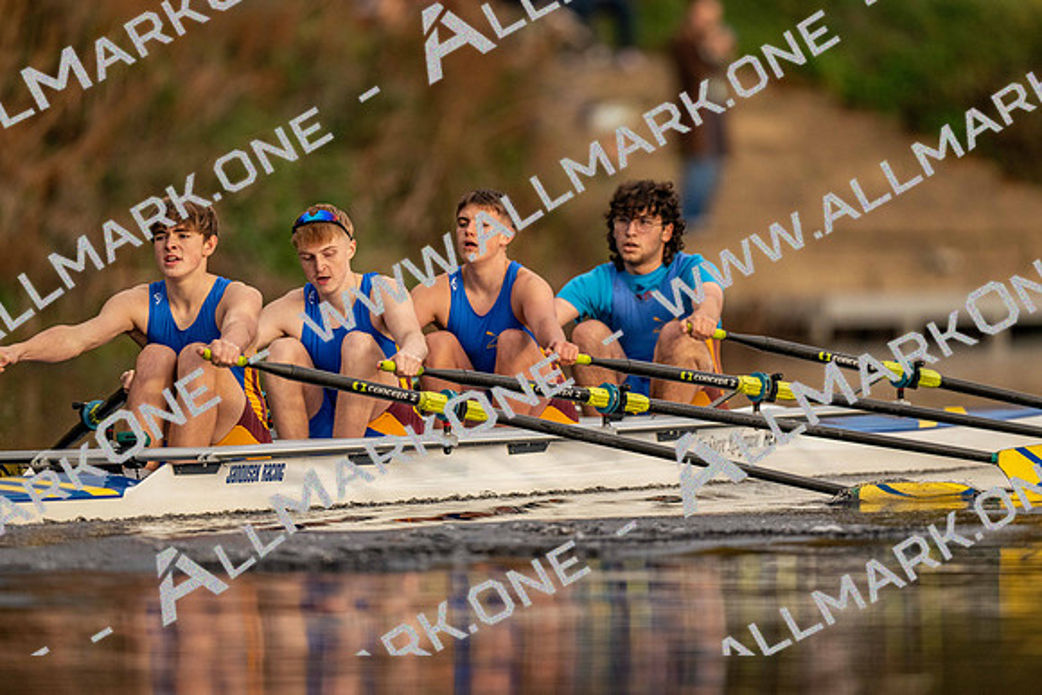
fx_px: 17370
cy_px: 348
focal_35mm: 600
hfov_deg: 3.4
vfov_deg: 2.3
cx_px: 521
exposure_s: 1/2500
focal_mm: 600
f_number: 4
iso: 1400
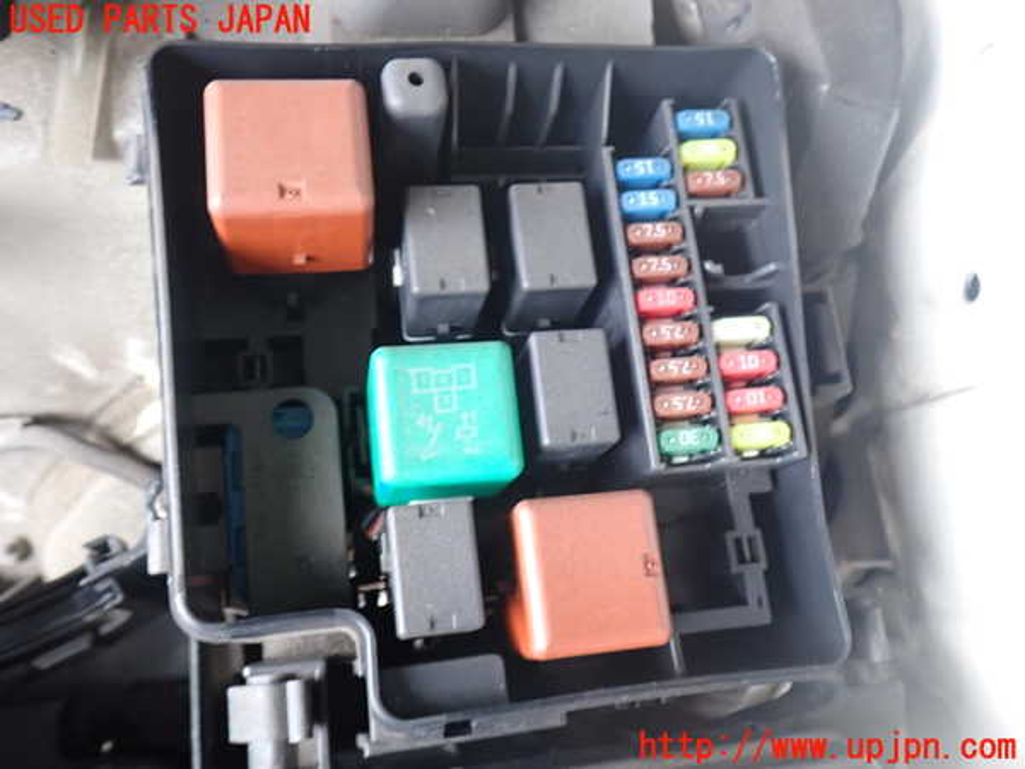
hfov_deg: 60.0
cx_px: 512
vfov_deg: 46.8
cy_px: 384
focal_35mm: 30
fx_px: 888
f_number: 2.3
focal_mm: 5.4
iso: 250
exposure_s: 1/30
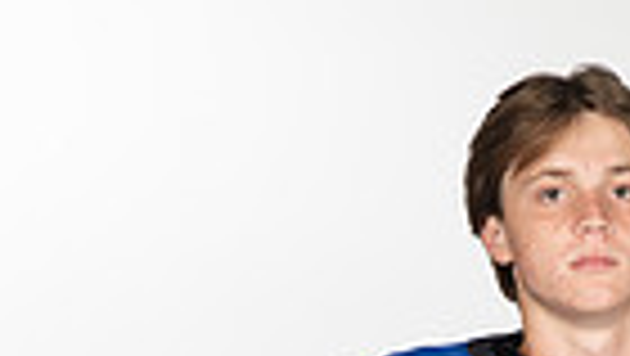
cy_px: 996
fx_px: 3945
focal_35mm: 236
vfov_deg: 4.9
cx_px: 603
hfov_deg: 9.1
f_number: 7.1
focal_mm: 70
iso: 250
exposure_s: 1/400
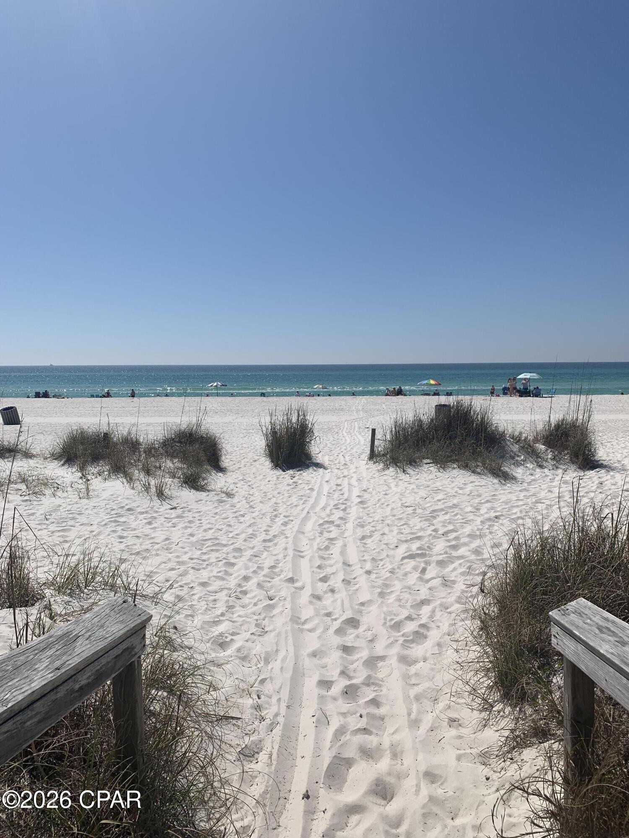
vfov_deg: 67.3
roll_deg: +0.8
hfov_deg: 53.1
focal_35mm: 26
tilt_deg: -2.4
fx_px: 630
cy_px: 419
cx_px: 314
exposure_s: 1/8000
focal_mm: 4.25
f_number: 1.8
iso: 25
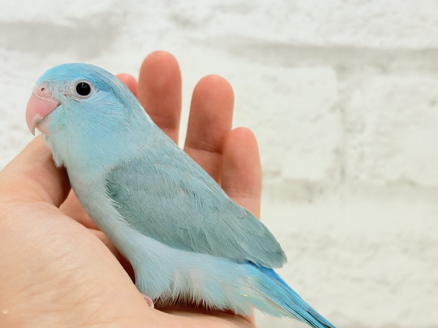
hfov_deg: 36.8
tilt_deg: -1.3
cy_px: 164
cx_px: 219
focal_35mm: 52
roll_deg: -2.2
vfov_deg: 28.0
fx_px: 658
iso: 100
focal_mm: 5.96
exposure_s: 1/100
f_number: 1.6
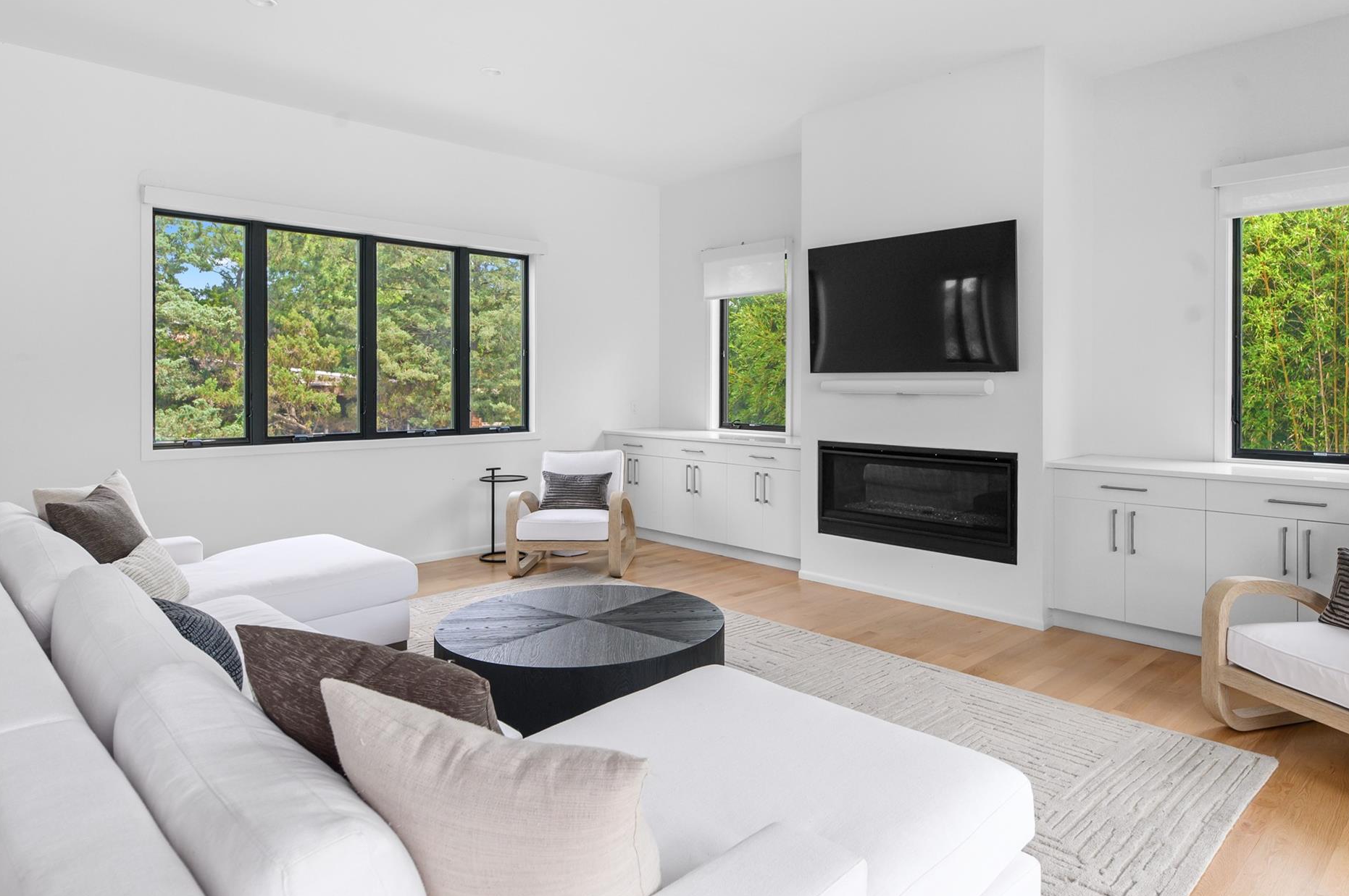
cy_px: 447
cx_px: 727
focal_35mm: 22
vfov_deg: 57.1
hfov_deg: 78.5
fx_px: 824
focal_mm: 20
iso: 320
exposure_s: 1/160
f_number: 7.1
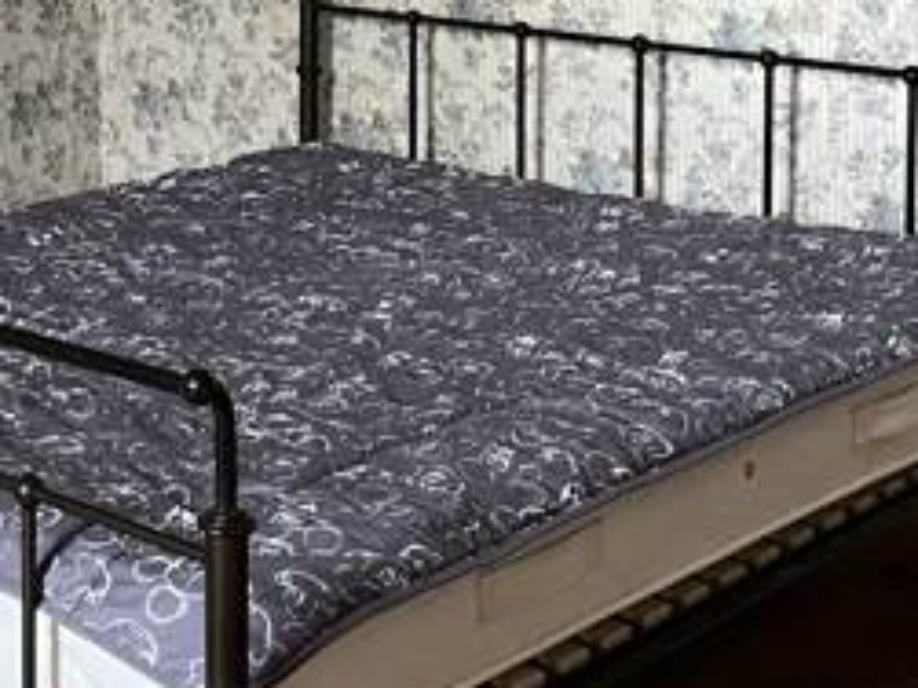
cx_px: -59
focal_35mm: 83
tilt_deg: -3.9
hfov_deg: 22.4
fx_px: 2200
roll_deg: +0.7
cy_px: -157
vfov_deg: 16.9
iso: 320
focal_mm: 5.1
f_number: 1.6
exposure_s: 1/50
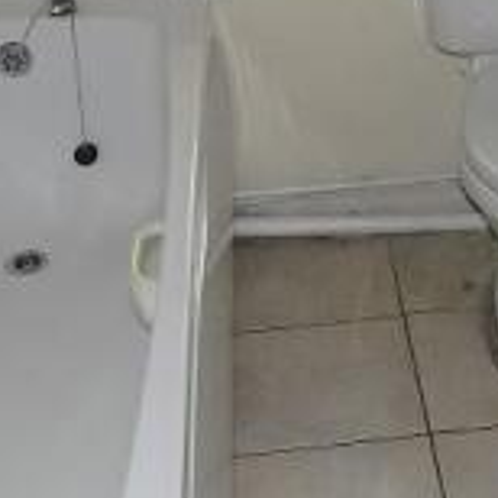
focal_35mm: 77
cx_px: 503
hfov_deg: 21.6
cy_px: 144
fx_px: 1253
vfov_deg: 22.3
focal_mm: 4
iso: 200
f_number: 3.1
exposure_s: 1/30
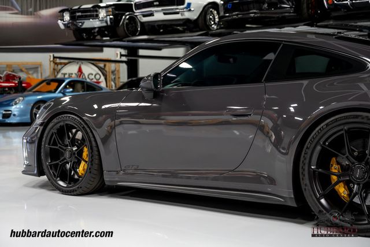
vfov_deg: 24.6
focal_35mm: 55
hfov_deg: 36.2
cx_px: 185
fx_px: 565
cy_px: 124
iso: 800
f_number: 4
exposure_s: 1/60
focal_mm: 55
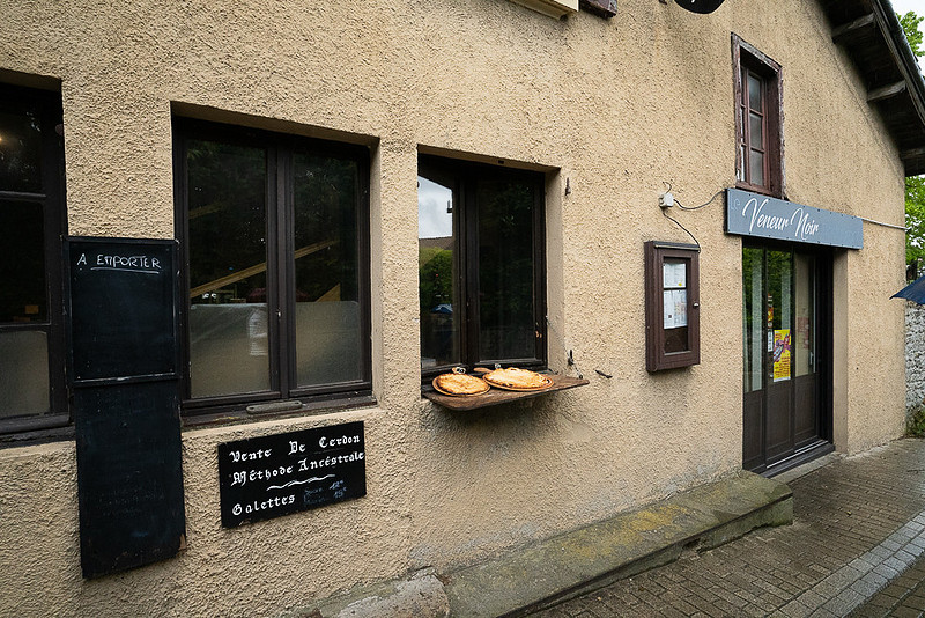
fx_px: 488
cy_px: 309
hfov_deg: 86.9
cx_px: 462
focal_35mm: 19
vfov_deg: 64.6
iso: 6400
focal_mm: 19
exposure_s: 1/160
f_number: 16
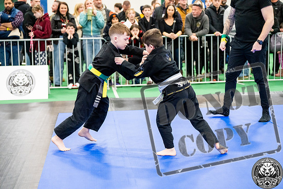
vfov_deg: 19.5
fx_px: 550
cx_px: 142
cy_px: 94
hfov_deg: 28.8
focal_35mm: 70
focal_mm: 70
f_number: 2.8
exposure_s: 1/500
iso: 6400
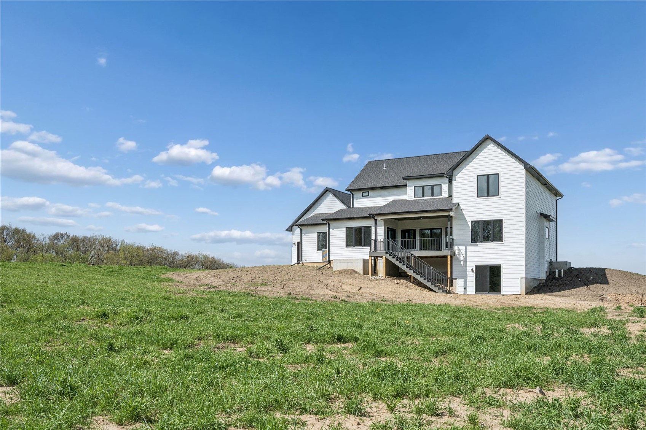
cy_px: 215
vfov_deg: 37.8
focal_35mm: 35
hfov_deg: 54.4
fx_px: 628
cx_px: 323
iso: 400
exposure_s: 1/2000
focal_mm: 35
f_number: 8
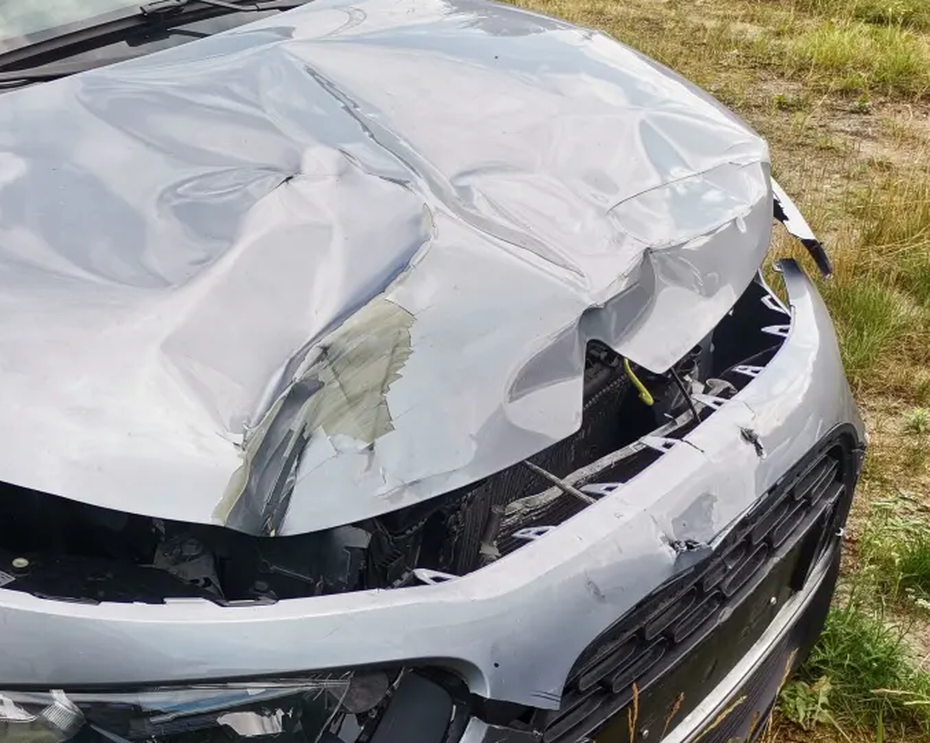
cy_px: 525
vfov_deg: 31.1
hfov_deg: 36.9
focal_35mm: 48
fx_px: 1321
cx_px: 137
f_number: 1.8
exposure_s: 1/591
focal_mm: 4.75
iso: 50
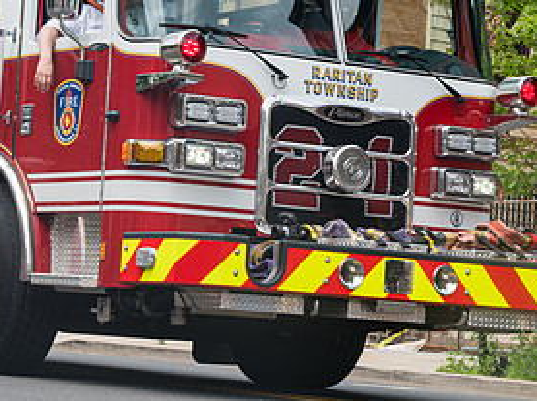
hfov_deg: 14.9
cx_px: 47
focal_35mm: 131
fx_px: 2030
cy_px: 126
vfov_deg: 11.3
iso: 100
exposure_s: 1/100
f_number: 10
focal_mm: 65
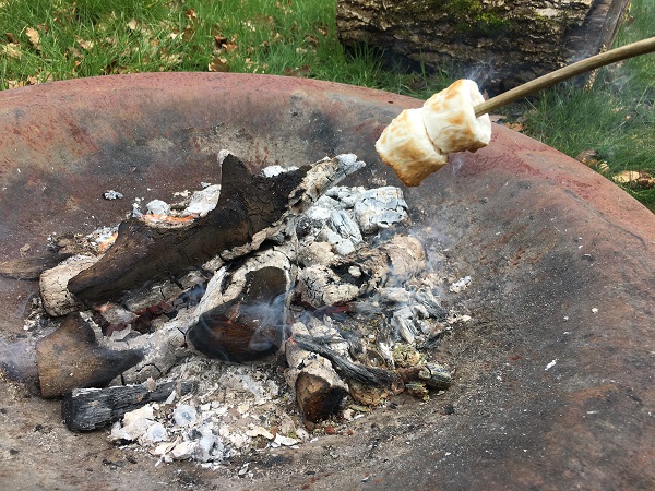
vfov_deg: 48.2
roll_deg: -1.5
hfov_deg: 61.7
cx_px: 328
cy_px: 246
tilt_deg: -31.4
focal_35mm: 29
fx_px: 549
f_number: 2.2
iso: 25
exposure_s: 1/379
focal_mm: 4.15
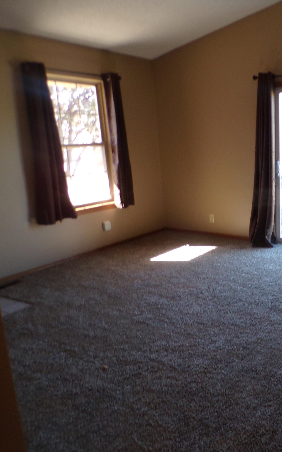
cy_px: 226
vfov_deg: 56.7
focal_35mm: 34
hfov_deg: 33.5
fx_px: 418
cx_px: 293
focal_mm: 4.3
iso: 123
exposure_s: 1/34
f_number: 3
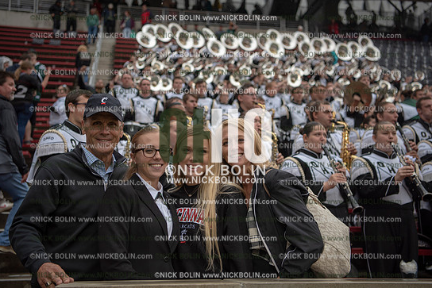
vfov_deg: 28.1
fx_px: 576
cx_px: 215
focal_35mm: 48
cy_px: 146
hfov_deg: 41.1
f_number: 2.8
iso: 250
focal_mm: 45
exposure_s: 1/1000
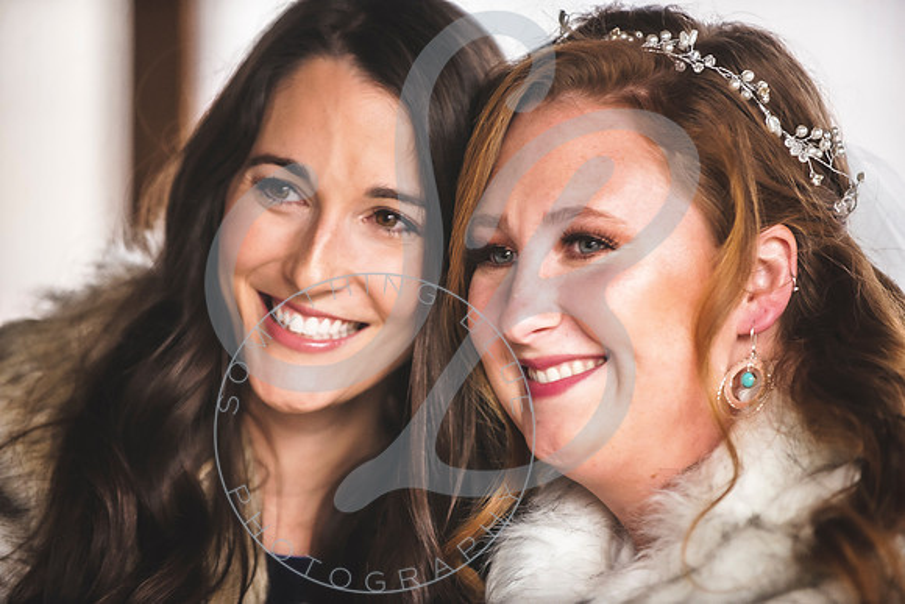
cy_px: 302
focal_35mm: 200
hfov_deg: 10.3
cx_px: 452
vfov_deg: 6.9
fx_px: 5029
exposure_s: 1/500
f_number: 2.8
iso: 1600
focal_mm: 200
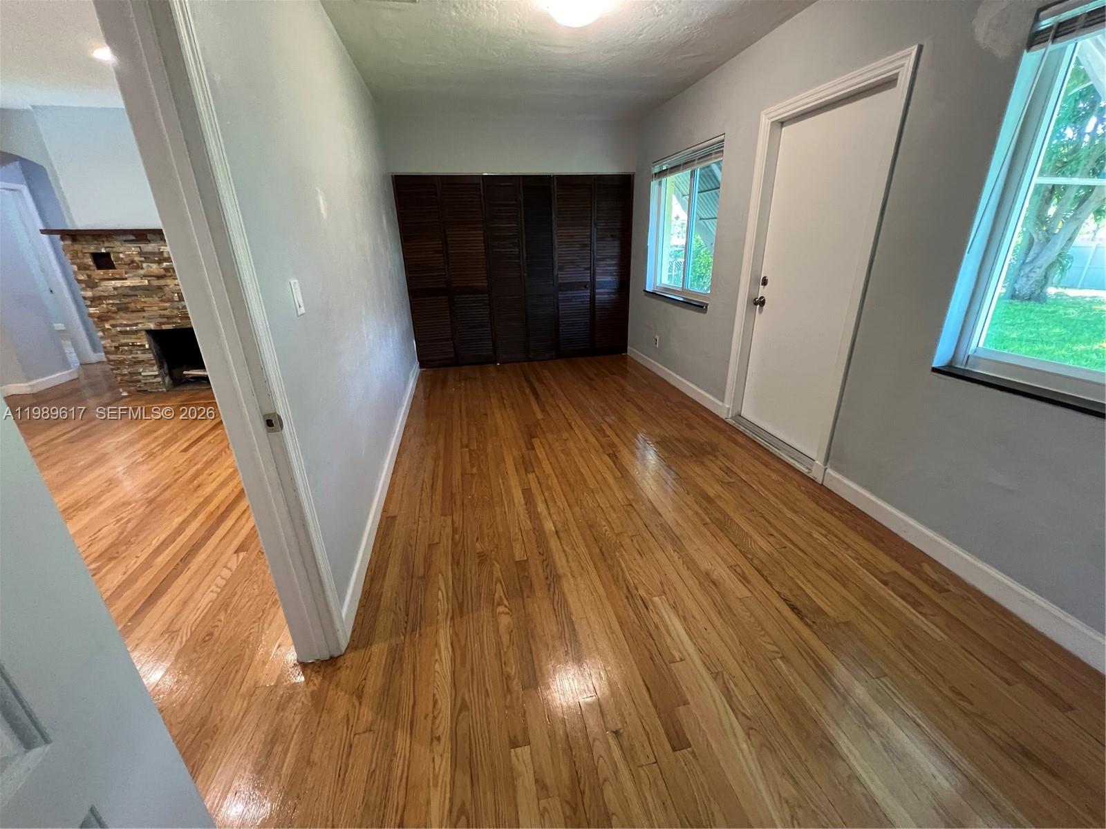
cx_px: 553
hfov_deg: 106.2
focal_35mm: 13
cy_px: 414
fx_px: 415
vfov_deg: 89.9
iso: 500
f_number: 1.8
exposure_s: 1/60
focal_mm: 1.57
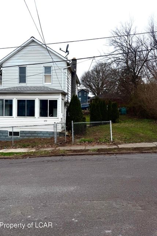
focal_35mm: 26
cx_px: 68
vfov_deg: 69.4
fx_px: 170
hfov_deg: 49.4
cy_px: 113
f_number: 1.78
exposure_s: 1/3759
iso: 80
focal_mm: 6.76
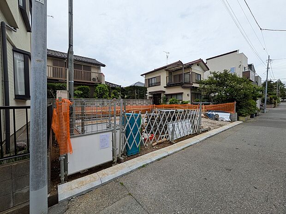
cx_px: 143
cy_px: 107
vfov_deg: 85.7
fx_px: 116
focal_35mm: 14
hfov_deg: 102.1
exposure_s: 1/1965
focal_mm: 1.83
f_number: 2.2
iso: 52
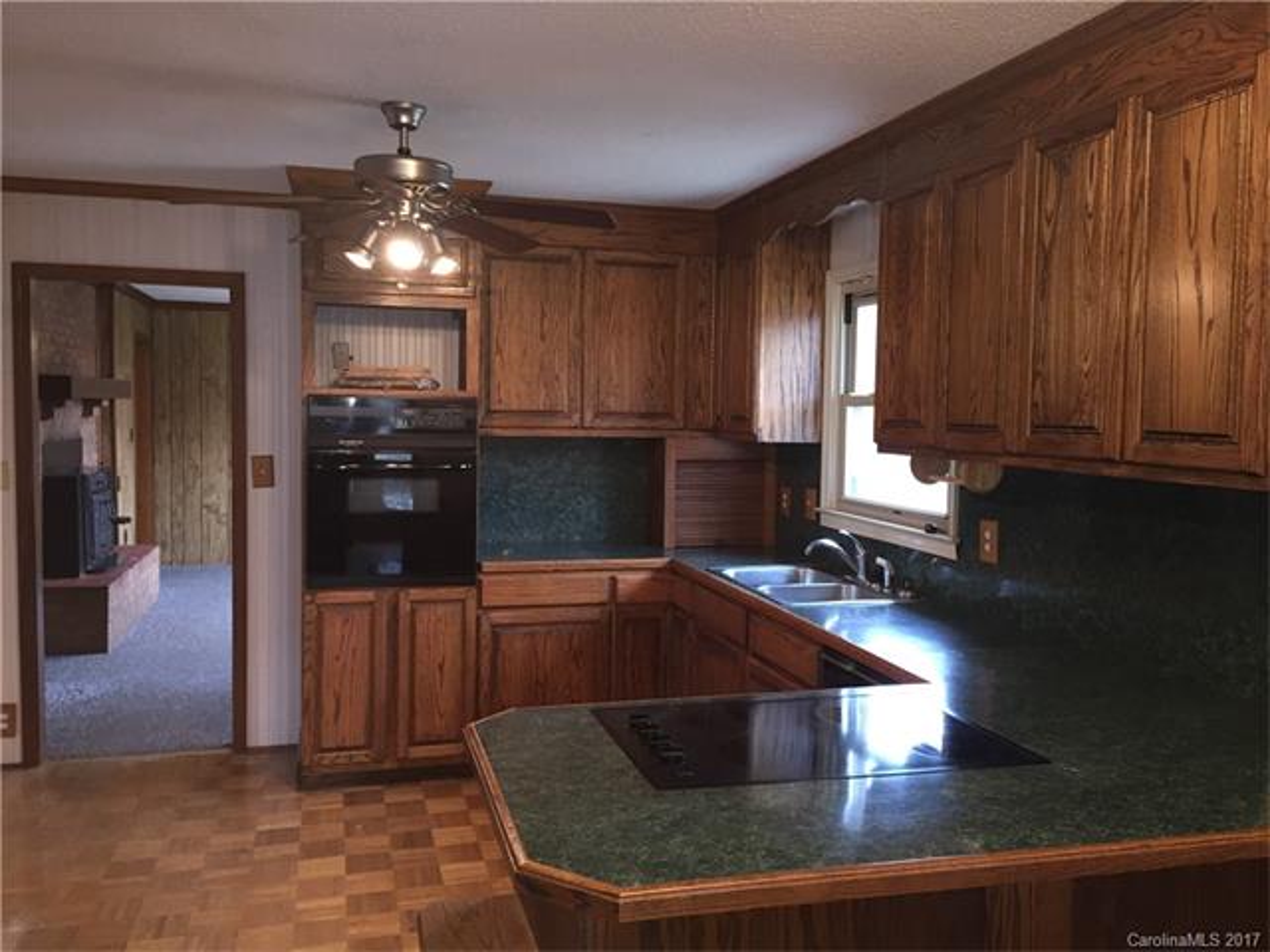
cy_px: 476
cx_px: 635
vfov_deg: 48.2
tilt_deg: -3.0
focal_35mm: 29
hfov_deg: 61.7
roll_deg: -1.6
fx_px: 1064
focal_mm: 4.15
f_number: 2.2
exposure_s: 1/20
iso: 160
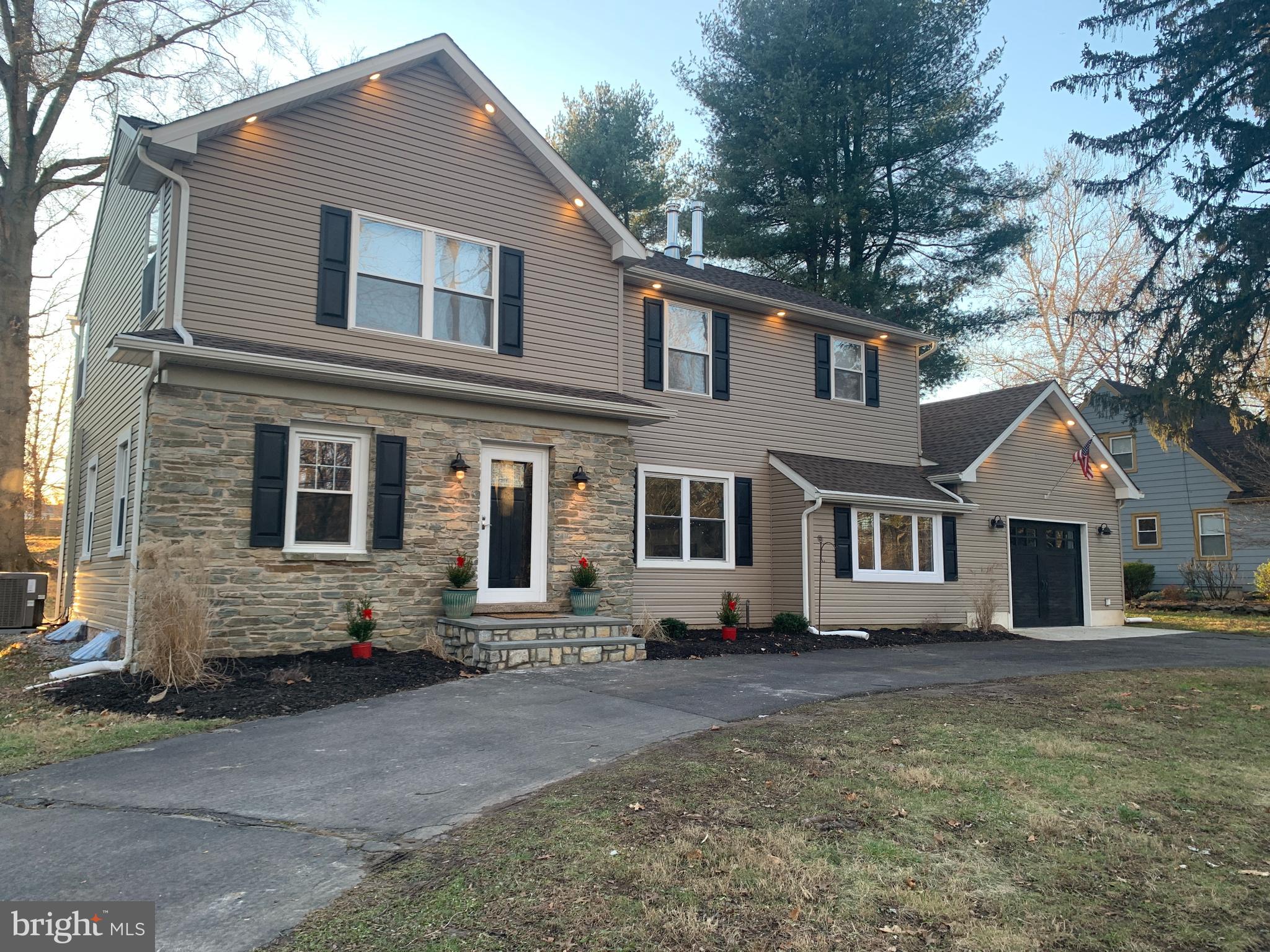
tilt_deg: +6.1
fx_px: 954
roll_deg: -0.6
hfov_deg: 67.3
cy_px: 476
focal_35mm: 26
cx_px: 635
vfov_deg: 53.1
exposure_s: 1/121
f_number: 1.8
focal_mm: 4.25
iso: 32
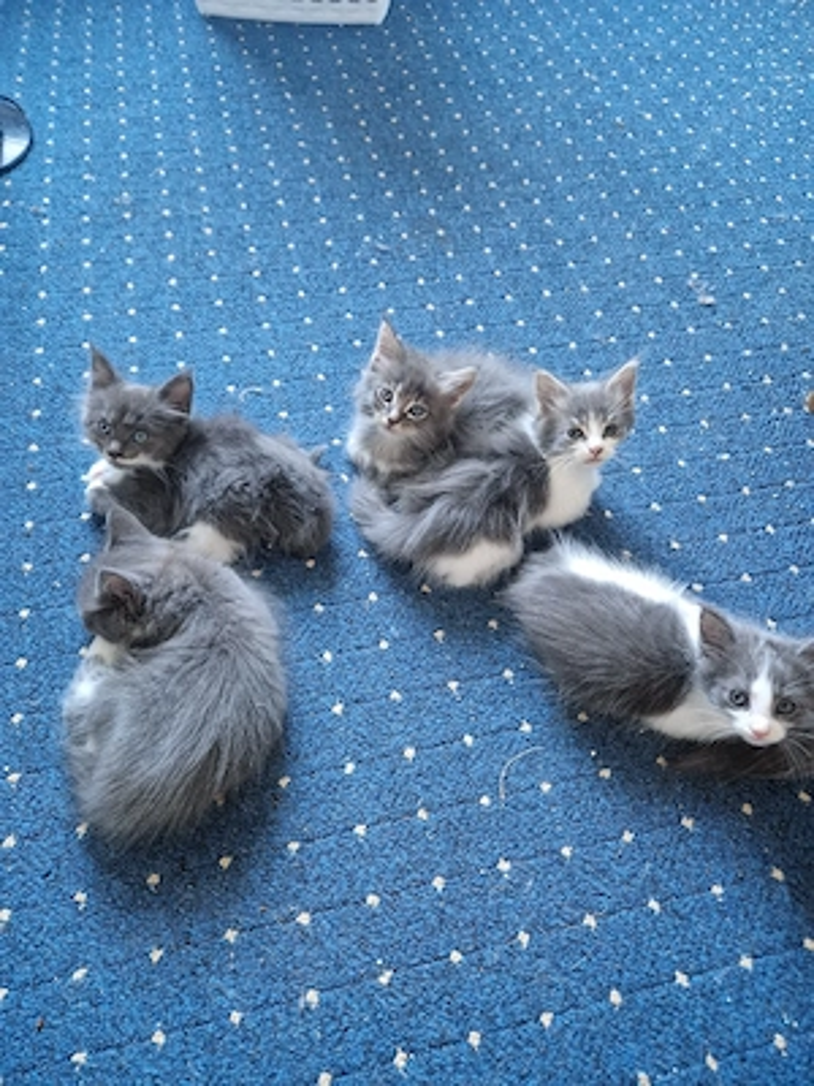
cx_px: 407
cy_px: 543
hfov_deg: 58.9
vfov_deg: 73.9
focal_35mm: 23
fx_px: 721
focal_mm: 5.4
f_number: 1.8
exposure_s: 1/50
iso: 500
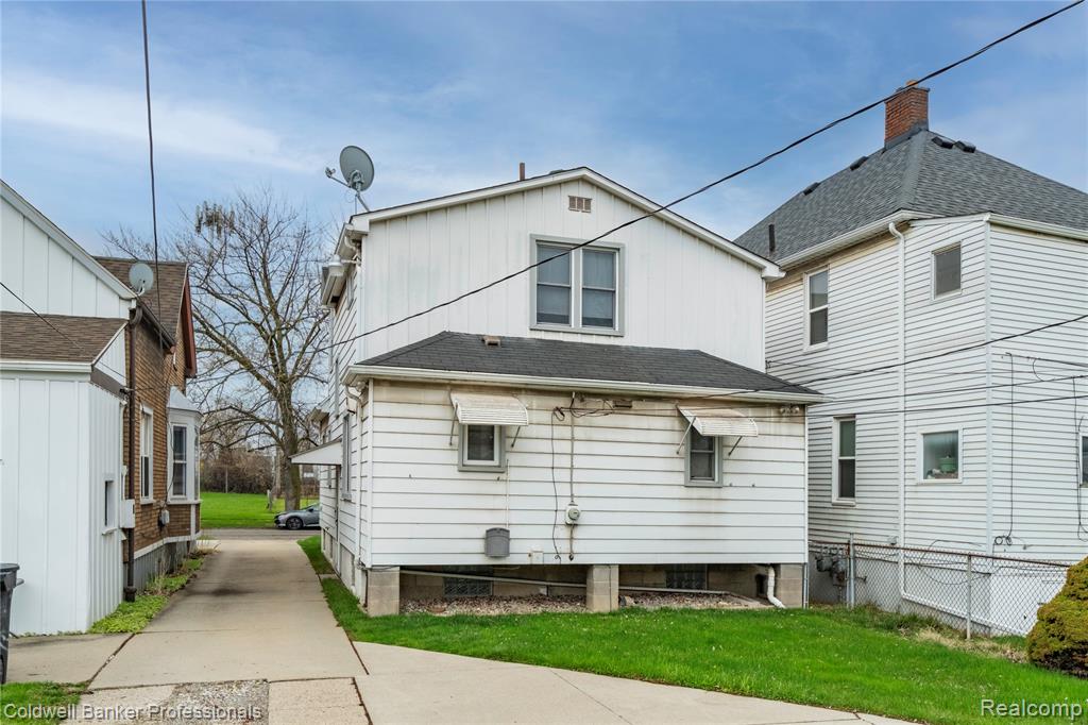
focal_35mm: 27
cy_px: 362
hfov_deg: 67.4
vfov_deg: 47.9
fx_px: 816
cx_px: 544
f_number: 7.1
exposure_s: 1/250
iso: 500
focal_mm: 18
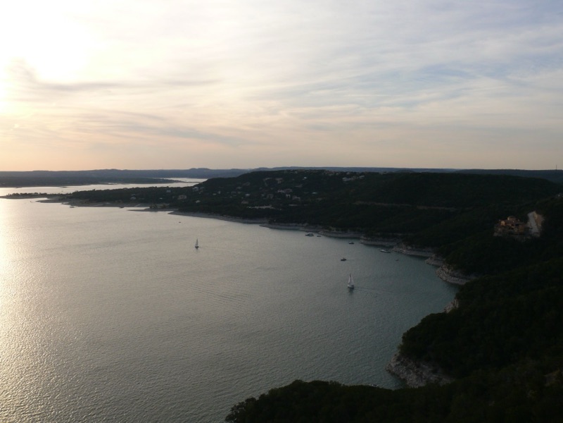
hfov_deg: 52.6
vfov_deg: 40.7
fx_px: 569
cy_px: 212
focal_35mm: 35
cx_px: 282
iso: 100
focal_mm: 7.4
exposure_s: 1/250
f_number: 5
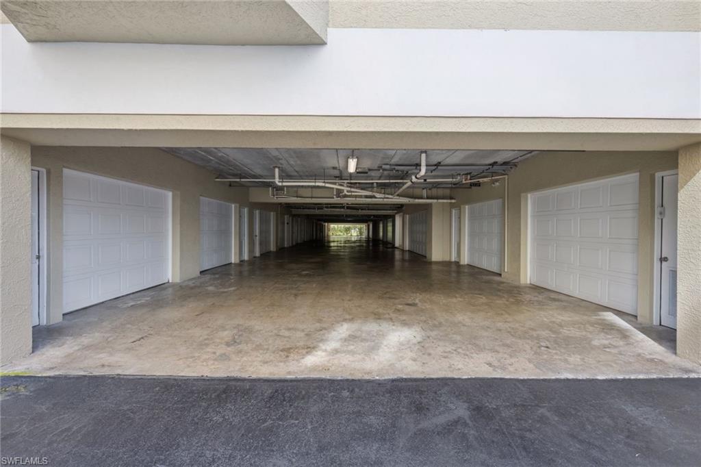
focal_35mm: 15
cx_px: 350
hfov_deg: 100.4
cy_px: 234
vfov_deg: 77.3
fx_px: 292
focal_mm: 15
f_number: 14
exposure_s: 1/25
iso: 400
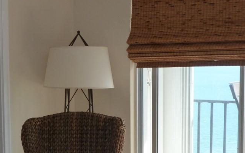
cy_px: 129
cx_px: 102
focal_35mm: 96
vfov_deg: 13.5
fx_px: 641
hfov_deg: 21.6
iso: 160
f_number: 4.4
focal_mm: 10.1
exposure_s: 1/160
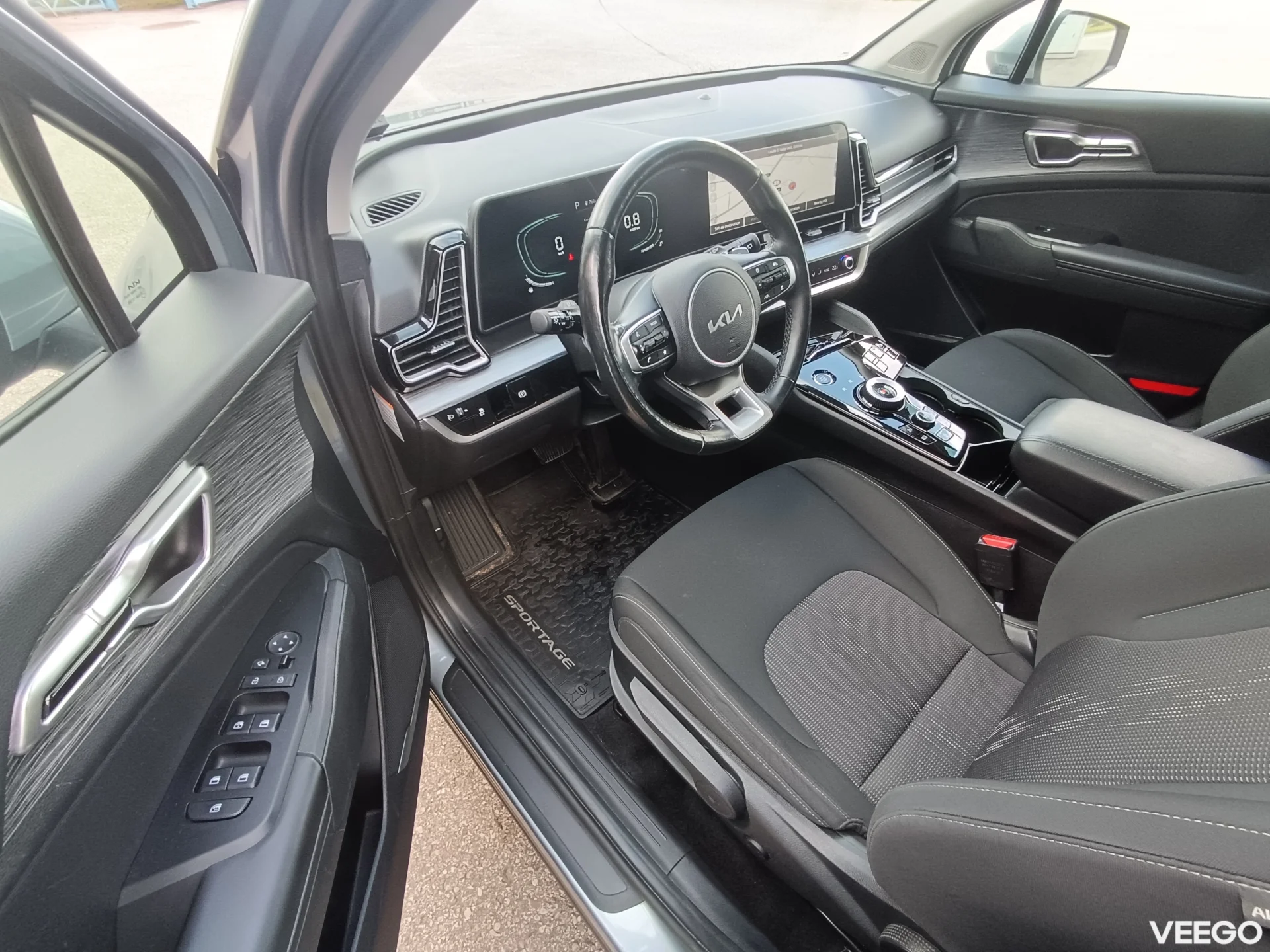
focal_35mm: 16
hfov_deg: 94.5
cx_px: 635
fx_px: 587
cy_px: 476
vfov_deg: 78.1
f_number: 2.2
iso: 162
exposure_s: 1/50
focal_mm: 1.66
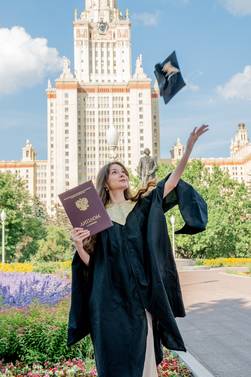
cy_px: 188
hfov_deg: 26.5
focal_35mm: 51
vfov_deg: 38.9
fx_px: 533
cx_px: 126
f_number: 7.1
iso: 100
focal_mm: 34
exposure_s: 1/200
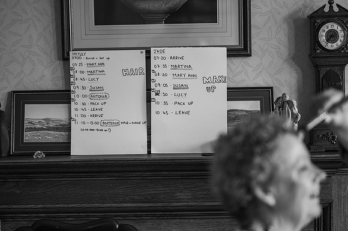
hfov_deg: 23.9
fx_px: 821
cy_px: 116
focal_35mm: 85
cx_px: 174
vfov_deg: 16.1
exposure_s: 1/640
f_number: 1.8
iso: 560
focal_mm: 85
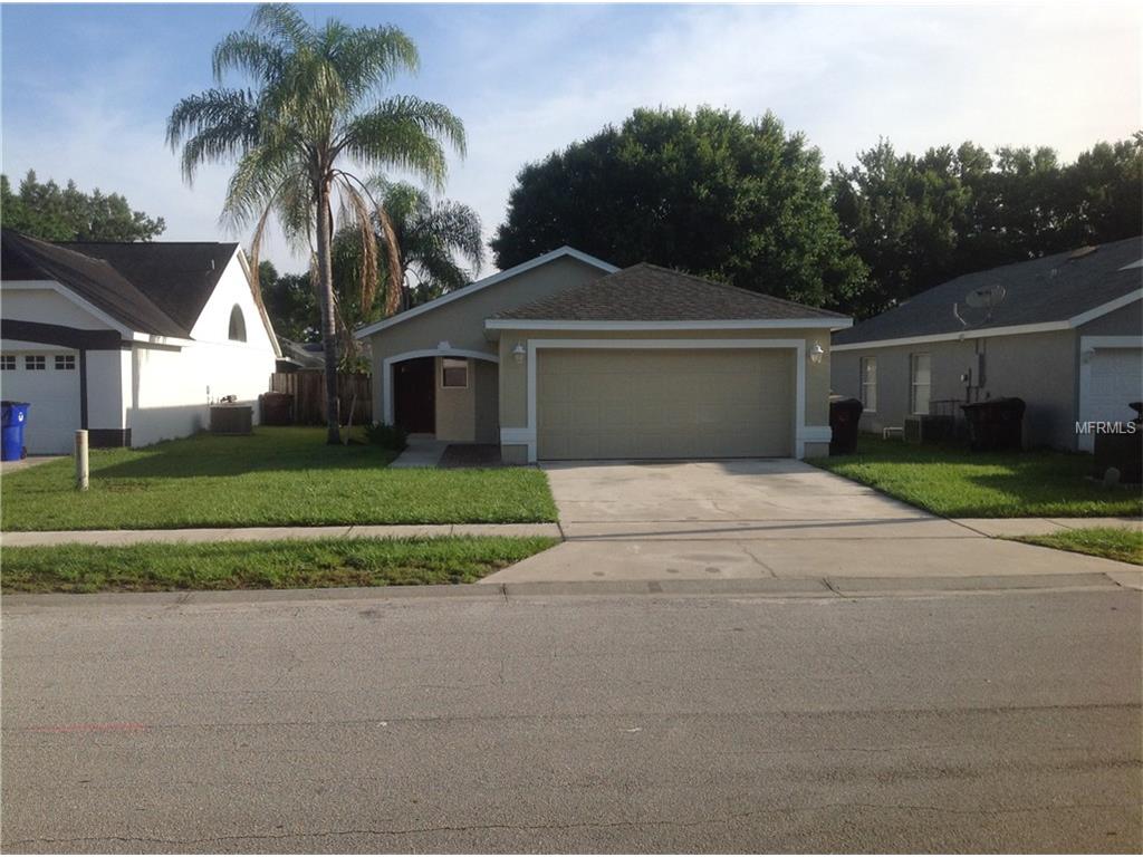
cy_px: 428
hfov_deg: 52.6
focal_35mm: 35
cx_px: 572
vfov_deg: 40.7
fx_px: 1156
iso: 50
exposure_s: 1/1439
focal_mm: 4.28
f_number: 2.4
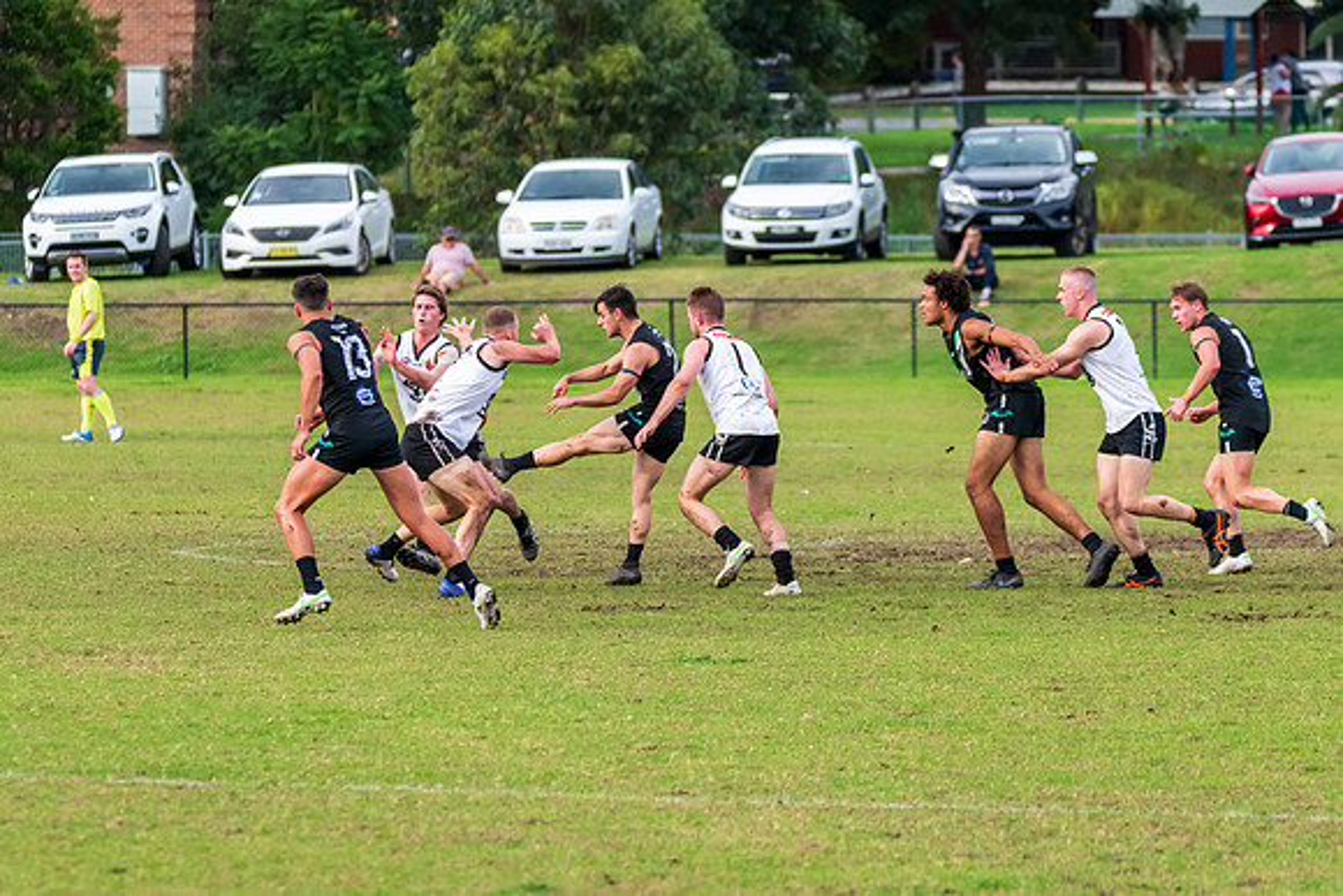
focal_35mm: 321
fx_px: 11987
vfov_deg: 4.3
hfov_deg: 6.4
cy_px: 453
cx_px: 602
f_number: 5.6
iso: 900
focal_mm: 250
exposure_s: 1/1250
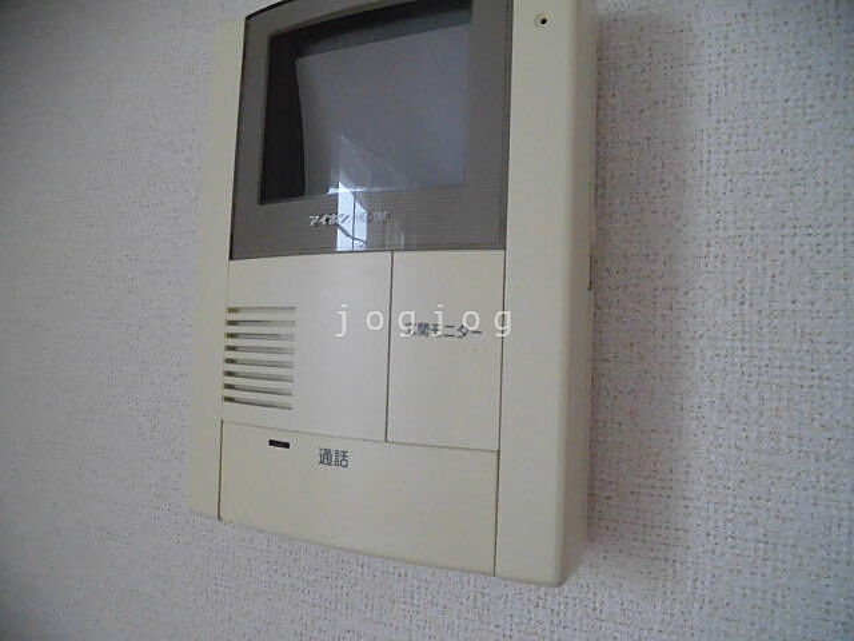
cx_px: 427
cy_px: 320
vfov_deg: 56.8
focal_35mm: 24
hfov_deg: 71.6
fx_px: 592
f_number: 3.1
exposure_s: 1/160
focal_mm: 4.3
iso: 800
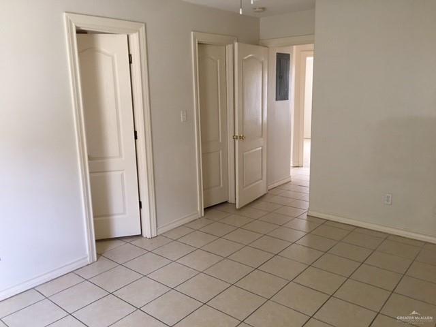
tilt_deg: -11.2
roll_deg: +0.2
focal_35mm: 29
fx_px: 365
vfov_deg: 48.2
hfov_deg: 61.7
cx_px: 218
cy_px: 164
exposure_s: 1/15
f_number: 2.2
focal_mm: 4.15
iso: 80
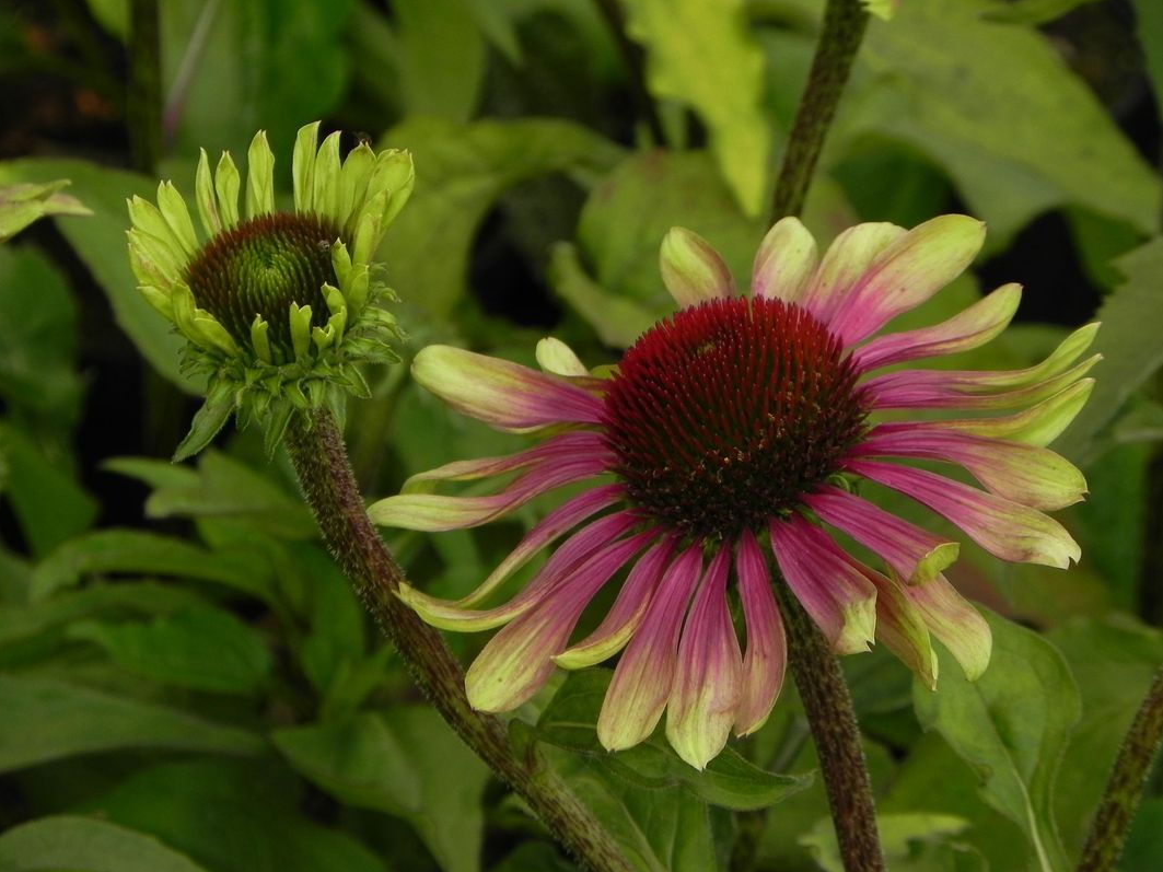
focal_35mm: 248
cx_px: 582
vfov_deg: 6.0
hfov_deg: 8.0
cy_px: 435
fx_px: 8331
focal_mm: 44
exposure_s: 1/320
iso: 160
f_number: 5
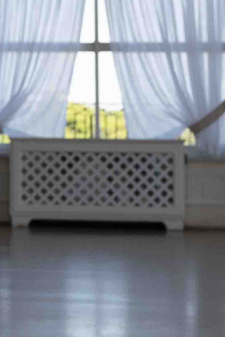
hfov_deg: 6.9
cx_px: -276
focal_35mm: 189
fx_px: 1771
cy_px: -25
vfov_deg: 10.8
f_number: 6.3
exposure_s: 1/160
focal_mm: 34
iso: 400
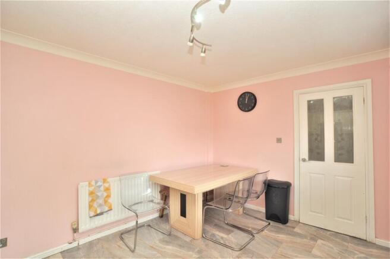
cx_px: 195
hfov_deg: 95.0
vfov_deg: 71.9
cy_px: 130
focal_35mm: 16
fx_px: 179
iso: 400
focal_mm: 11
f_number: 5
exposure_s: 1/100
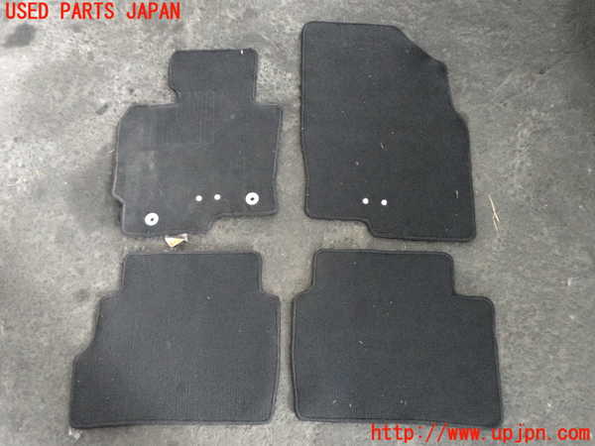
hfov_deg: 60.0
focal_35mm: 30
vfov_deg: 46.8
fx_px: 516
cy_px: 223
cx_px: 298
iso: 4000
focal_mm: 5.4
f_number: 2.3
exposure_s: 1/125
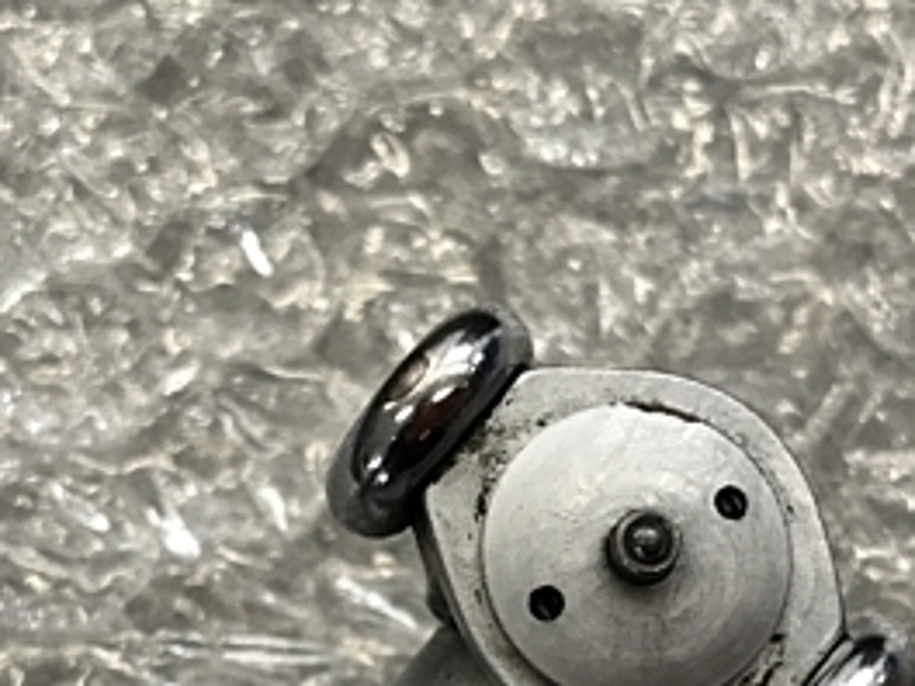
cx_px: 634
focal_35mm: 68
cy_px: 703
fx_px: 1797
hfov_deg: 28.3
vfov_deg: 20.8
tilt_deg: -77.7
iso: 25
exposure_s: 1/40
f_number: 1.8
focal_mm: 3.99
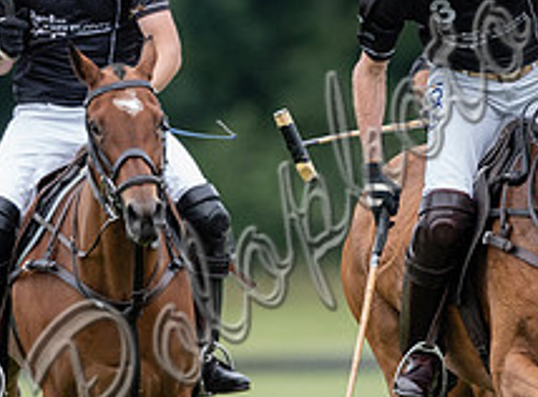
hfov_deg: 1.2
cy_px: 229
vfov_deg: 0.9
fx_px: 25841
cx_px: 543
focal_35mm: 1672
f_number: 4.5
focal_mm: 500
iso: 1000
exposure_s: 1/2000
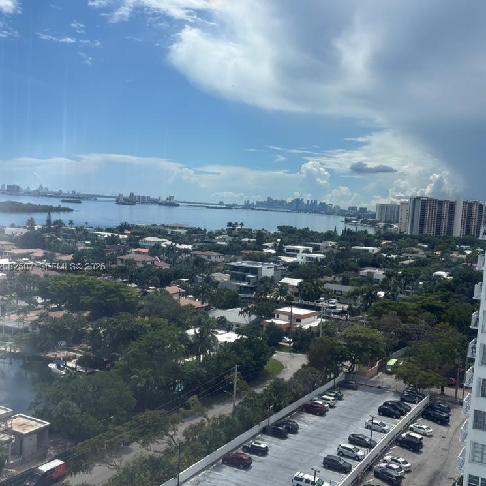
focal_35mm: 37
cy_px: 267
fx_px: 588
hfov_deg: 44.8
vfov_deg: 44.9
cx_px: 279
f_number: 1.6
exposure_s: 1/5814
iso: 50
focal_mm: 5.96
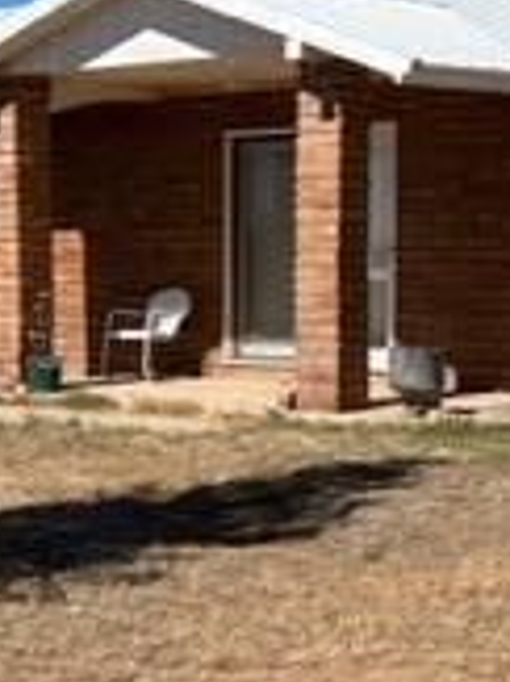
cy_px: 414
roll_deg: -1.4
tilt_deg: -3.6
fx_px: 2006
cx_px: 201
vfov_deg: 19.3
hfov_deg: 14.5
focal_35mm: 102
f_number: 1.5
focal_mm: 5.7
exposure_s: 1/6211
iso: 50
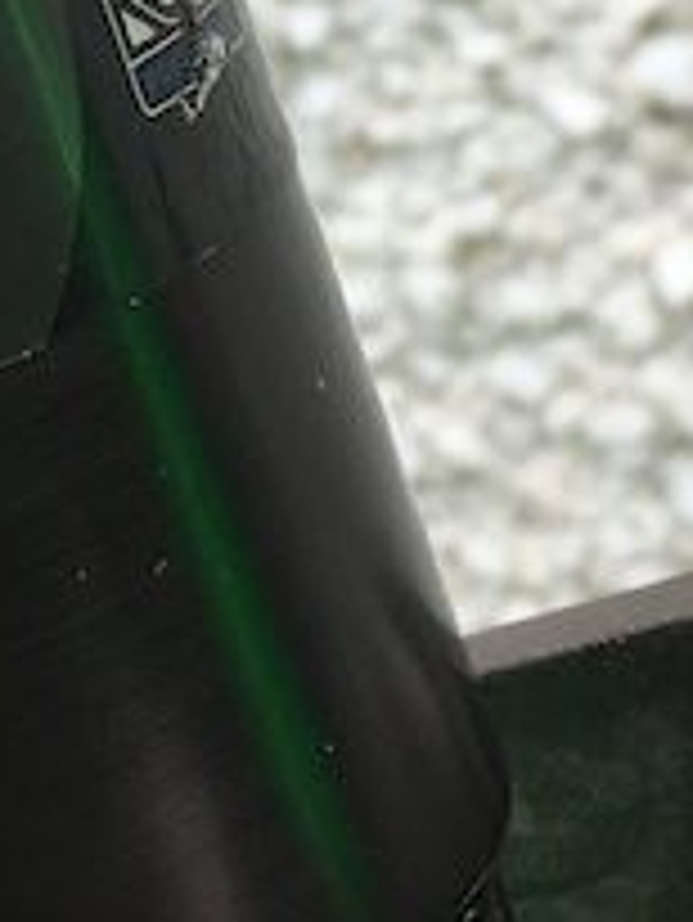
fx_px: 3866
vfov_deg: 13.4
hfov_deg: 10.1
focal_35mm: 145
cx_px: -86
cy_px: 27
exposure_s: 1/112
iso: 25
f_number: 2.2
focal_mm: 4.15
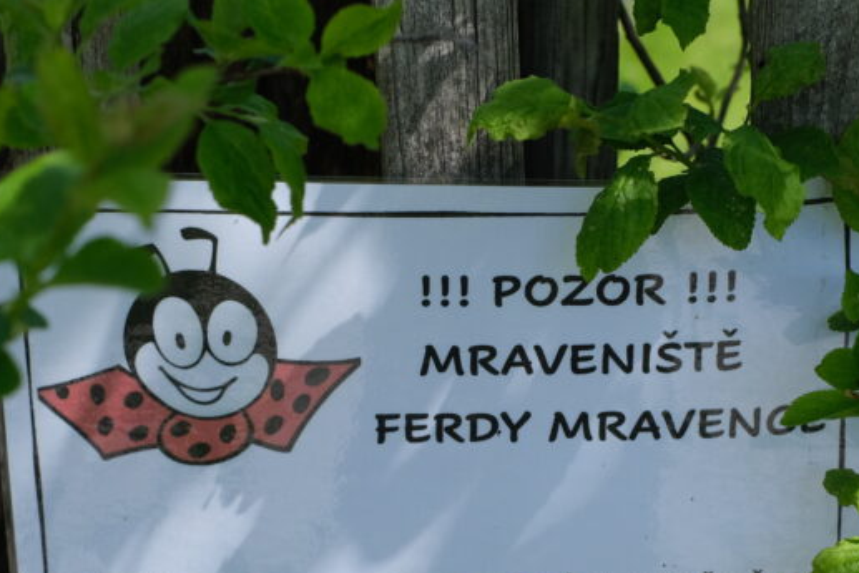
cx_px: 480
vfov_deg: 12.9
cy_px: 514
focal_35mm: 105
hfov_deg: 19.4
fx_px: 2506
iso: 320
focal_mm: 35
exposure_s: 1/800
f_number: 5
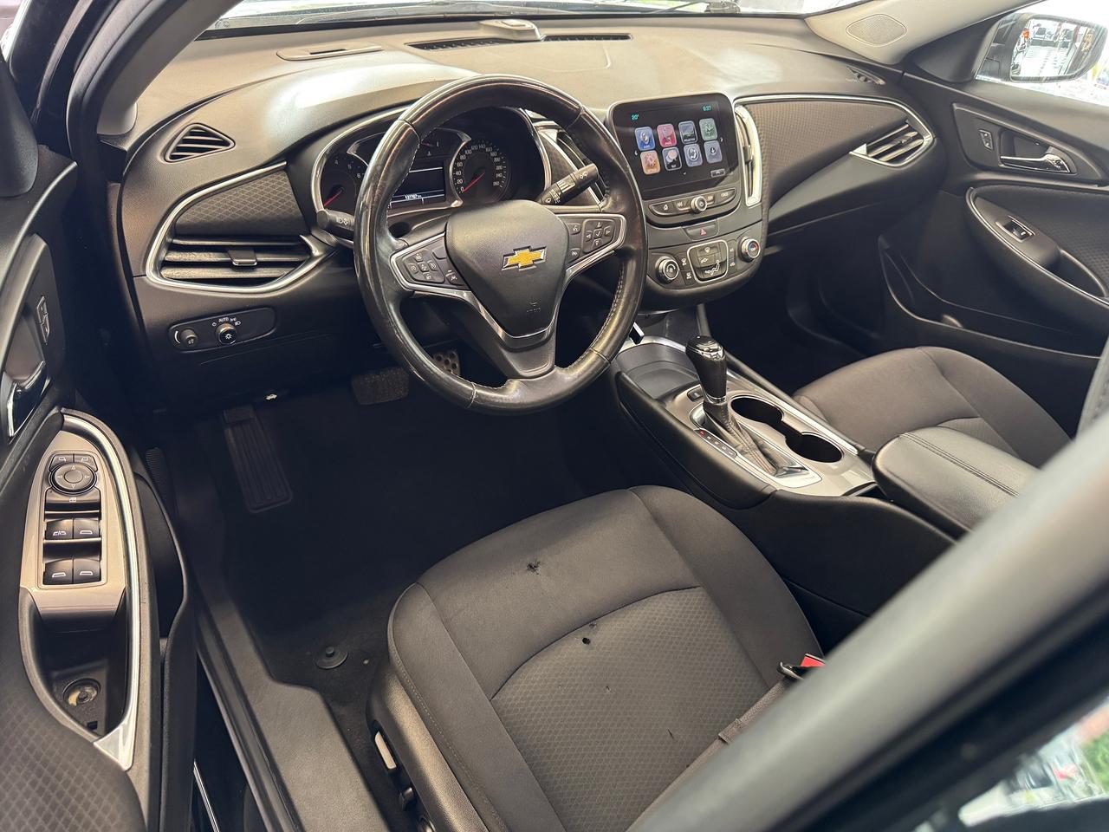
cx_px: 554
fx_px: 769
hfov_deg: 71.6
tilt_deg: -35.7
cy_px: 416
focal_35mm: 24
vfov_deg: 56.8
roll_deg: -6.6
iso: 640
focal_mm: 6.76
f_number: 1.78
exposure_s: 1/40
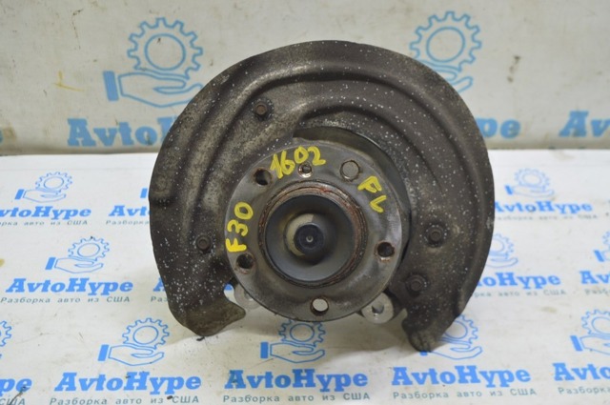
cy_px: 202
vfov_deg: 31.8
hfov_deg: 46.5
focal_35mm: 42
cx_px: 305
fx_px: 711
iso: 400
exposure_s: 1/20
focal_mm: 28
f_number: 5.6
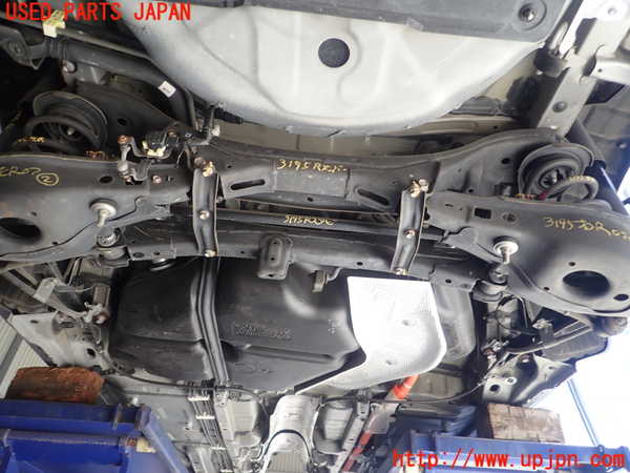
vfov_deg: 54.9
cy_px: 236
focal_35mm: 25
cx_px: 315
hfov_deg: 69.4
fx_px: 455
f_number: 2
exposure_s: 1/80
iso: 100
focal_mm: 4.5
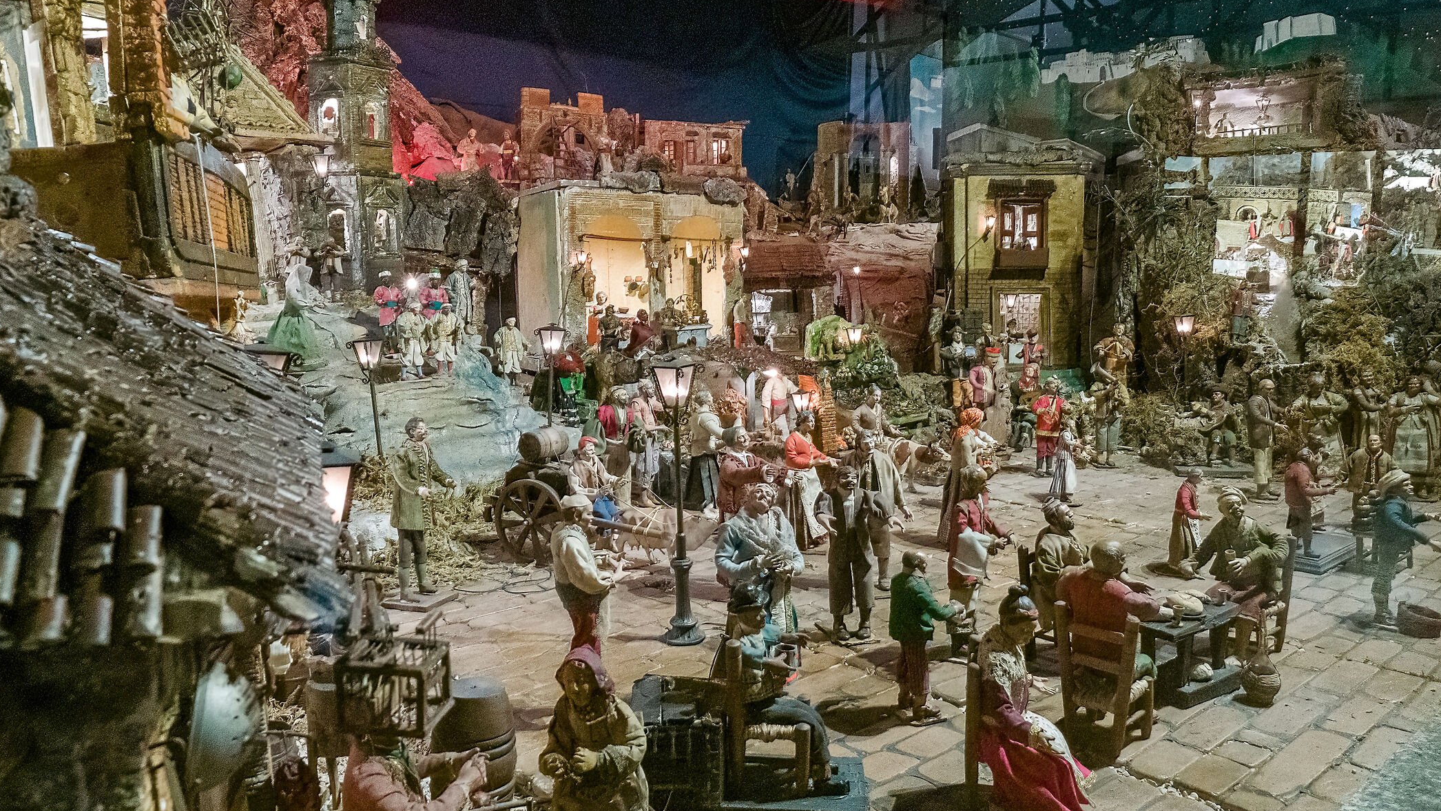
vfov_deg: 45.9
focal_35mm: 25
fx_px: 955
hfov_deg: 74.0
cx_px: 744
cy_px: 359
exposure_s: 1/15
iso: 6400
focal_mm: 10
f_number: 5.6
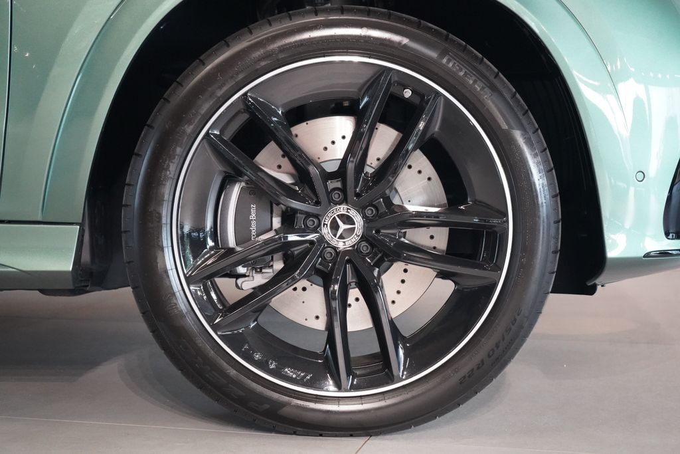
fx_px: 1190
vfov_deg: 21.6
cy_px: 227
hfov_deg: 31.9
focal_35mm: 63
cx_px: 340
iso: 12800
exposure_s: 1/125
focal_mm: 63
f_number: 5.6
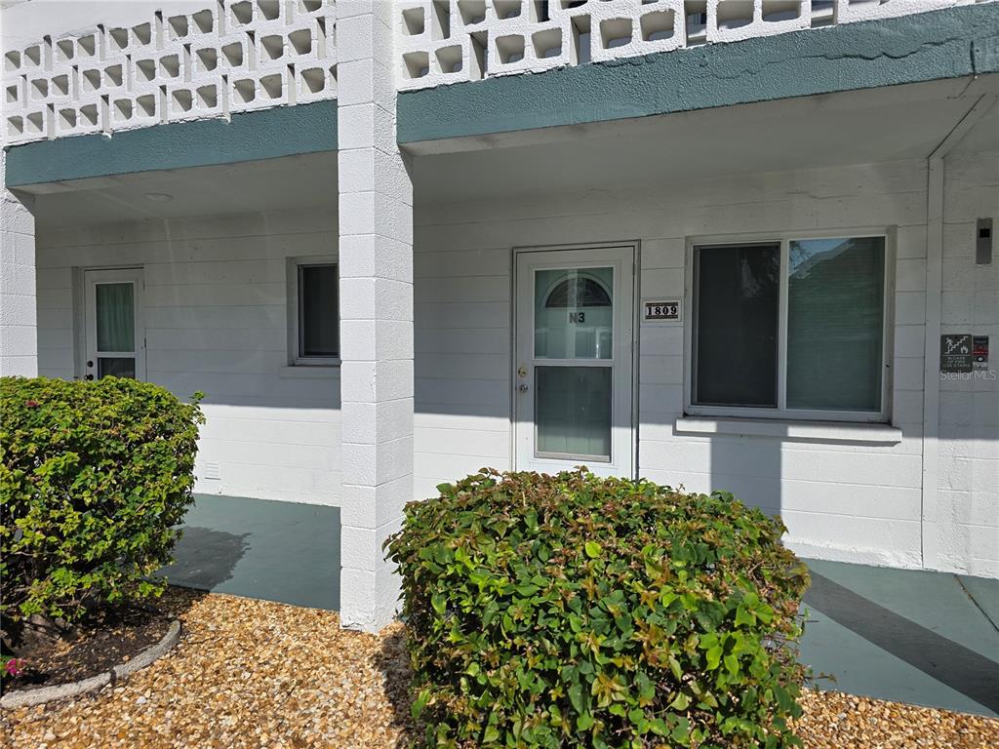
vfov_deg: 58.9
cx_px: 500
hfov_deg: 73.9
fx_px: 664
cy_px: 374
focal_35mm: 23
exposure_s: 1/1654
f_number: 1.7
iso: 12
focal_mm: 6.3
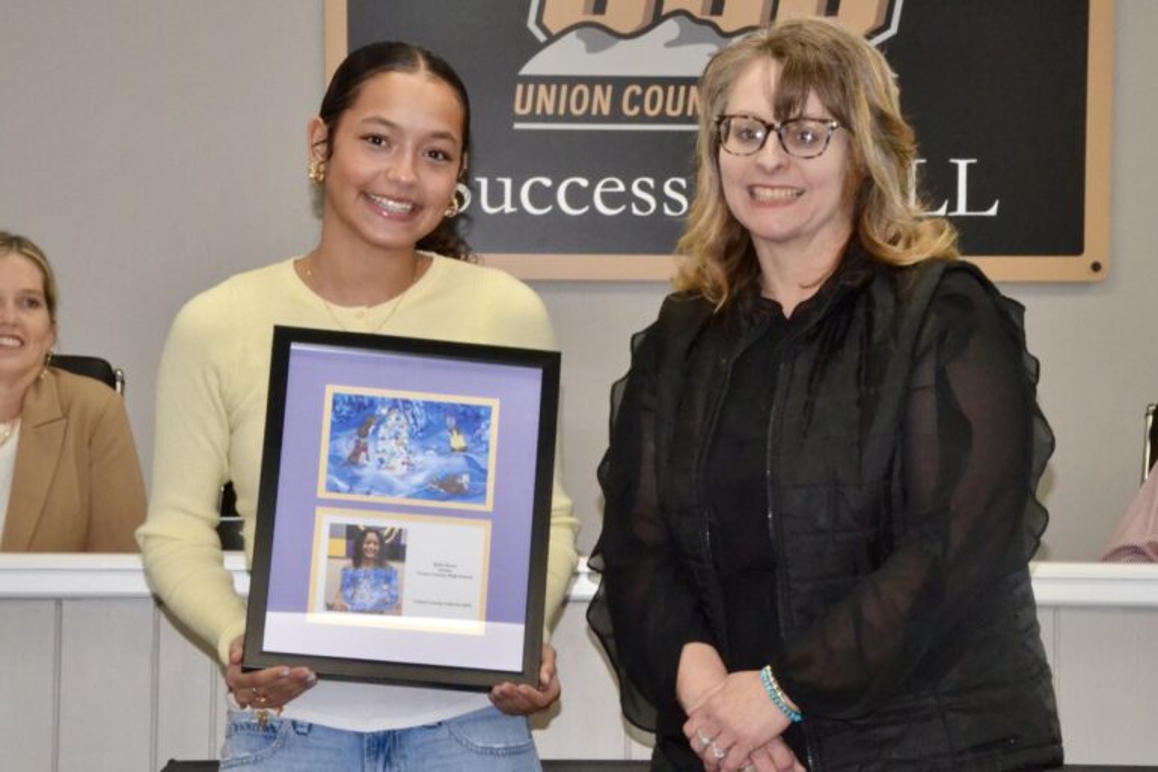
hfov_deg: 21.9
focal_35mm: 93
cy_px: 386
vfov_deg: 14.7
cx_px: 579
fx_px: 2991
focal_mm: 62
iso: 3200
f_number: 20
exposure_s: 1/60
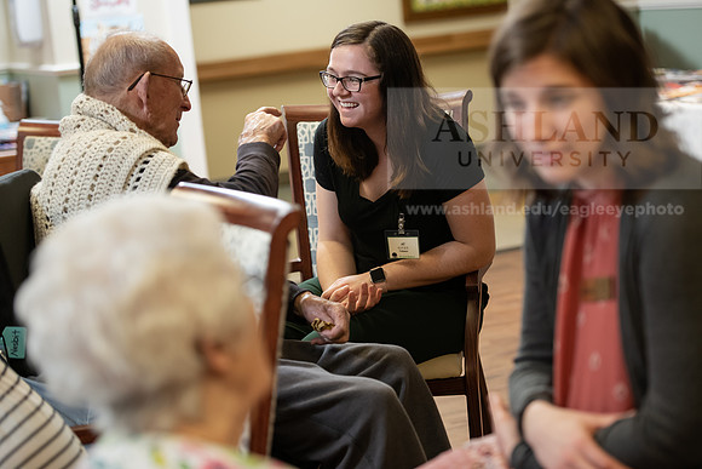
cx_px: 351
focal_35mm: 92
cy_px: 234
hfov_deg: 22.1
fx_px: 1794
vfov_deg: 14.9
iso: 1250
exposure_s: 1/160
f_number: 3.2
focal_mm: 92
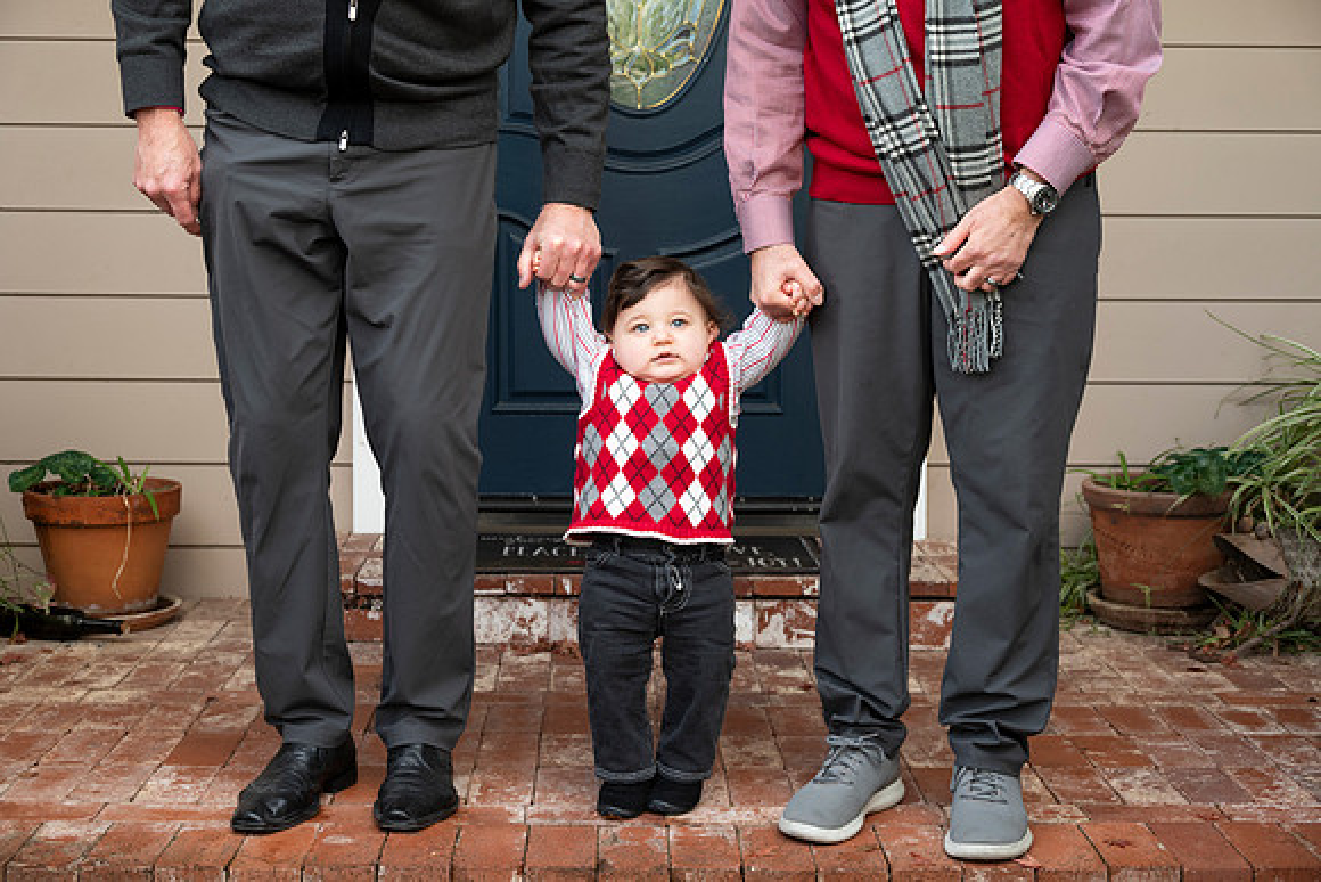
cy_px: 441
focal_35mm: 54
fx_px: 1982
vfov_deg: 25.1
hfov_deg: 36.9
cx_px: 660
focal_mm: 54
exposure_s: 1/100
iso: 400
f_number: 5.6
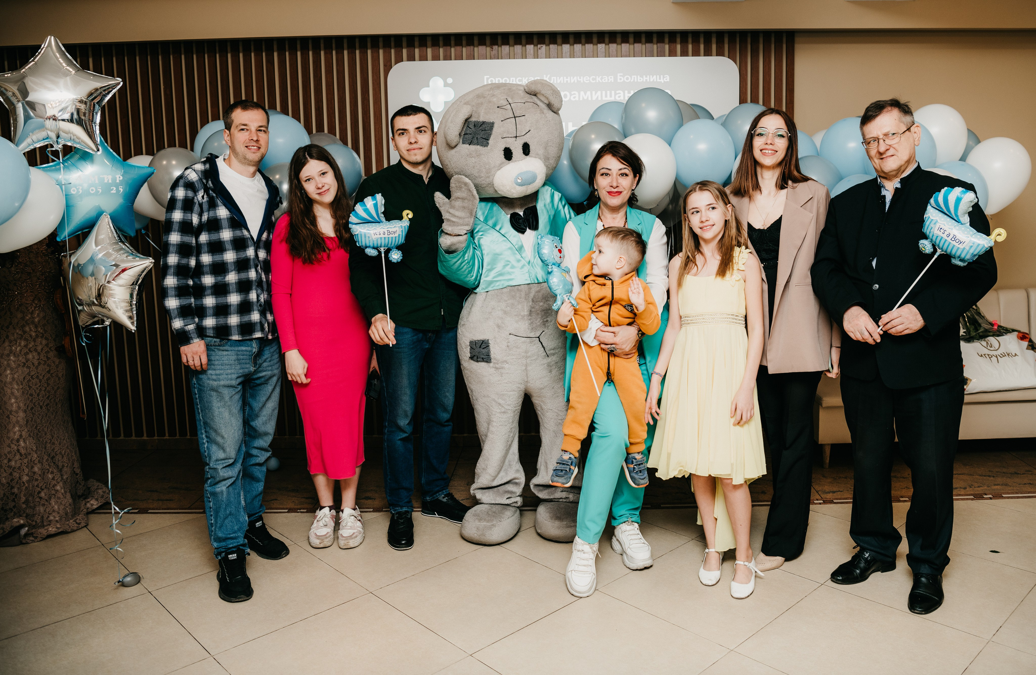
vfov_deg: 43.5
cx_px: 563
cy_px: 300
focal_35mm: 30
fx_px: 845
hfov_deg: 62.9
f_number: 4
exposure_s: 1/160
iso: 160
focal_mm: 27
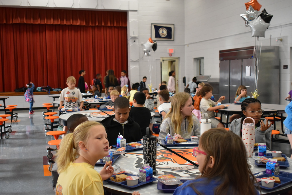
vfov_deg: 33.0
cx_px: 146
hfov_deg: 47.9
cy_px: 98
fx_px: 329
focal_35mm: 40
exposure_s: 1/125
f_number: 4
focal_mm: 27
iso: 1100
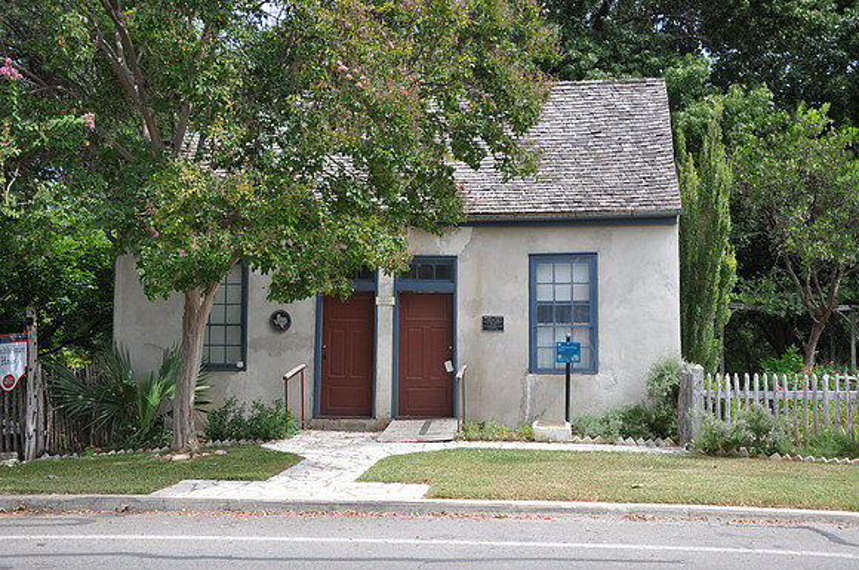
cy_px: 285
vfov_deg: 31.8
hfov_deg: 46.5
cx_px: 430
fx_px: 1001
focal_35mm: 42
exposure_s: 1/200
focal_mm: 28
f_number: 7.1
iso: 200
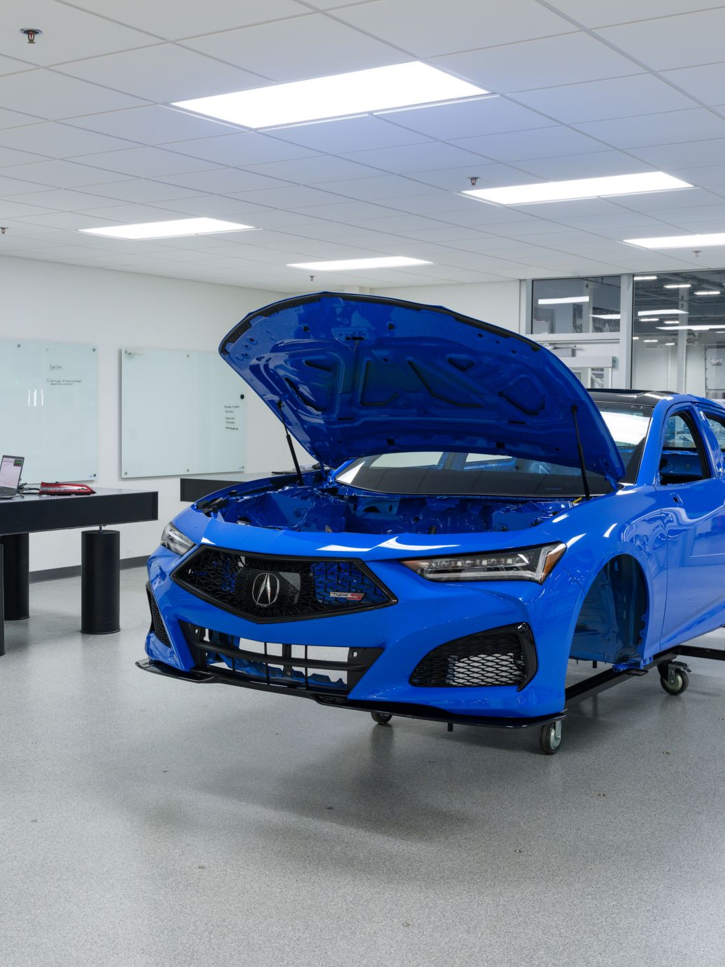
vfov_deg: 43.8
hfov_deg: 33.6
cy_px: 483
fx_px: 1201
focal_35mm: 43
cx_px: 351
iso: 1250
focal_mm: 40.3
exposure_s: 1/15
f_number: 11
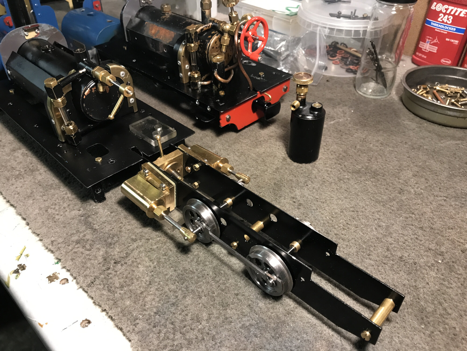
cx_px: 234
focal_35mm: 28
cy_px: 176
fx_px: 378
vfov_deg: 49.7
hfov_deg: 63.4
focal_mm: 3.99
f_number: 1.8
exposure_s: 1/17
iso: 50
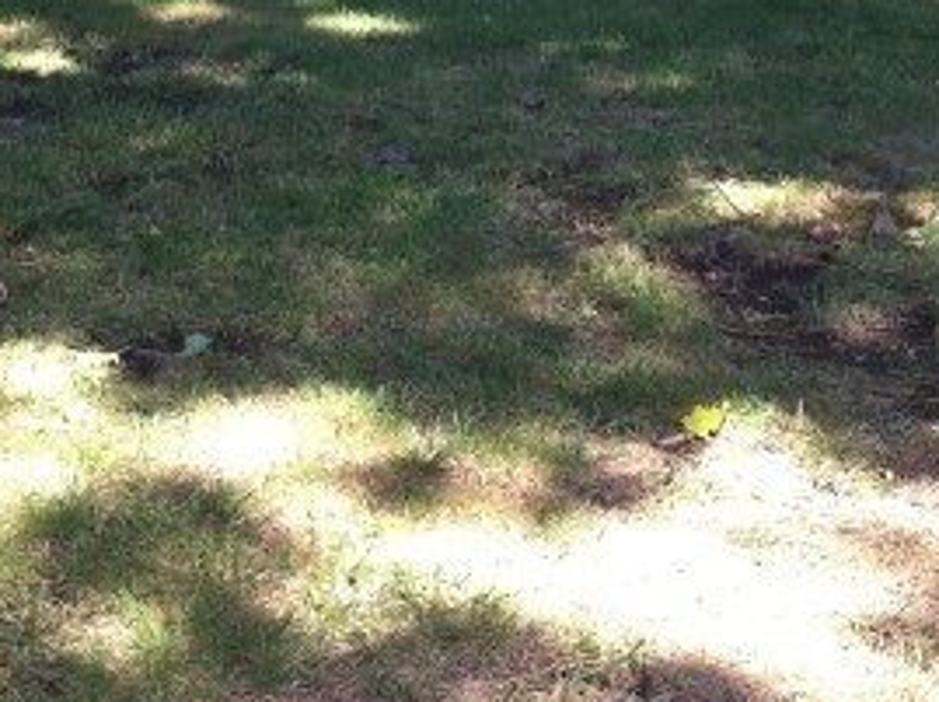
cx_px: 583
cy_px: 9
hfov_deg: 18.9
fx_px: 2817
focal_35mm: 104
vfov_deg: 14.0
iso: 80
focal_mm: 3.85
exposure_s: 1/140
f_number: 2.8
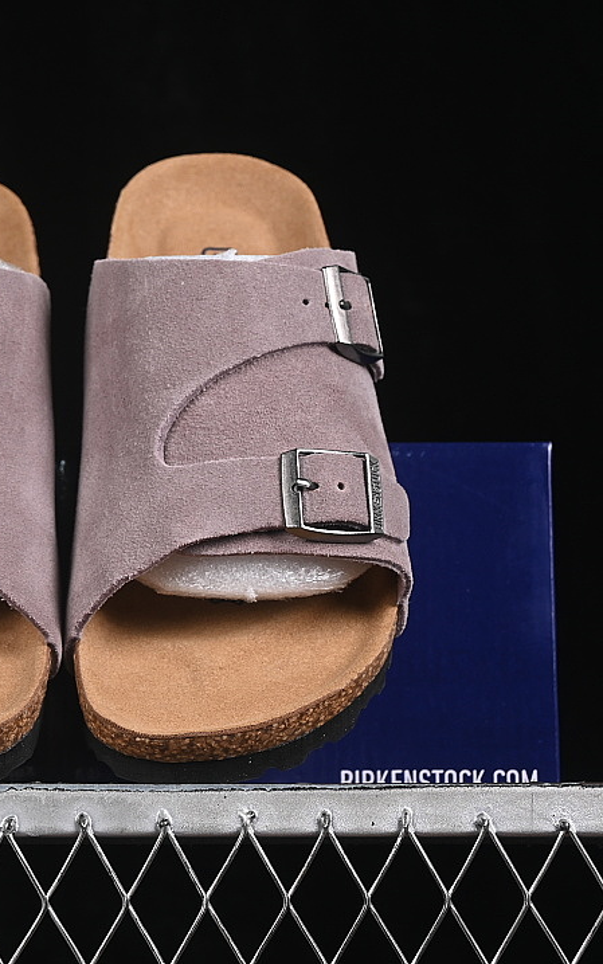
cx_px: 39
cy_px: 482
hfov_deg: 11.3
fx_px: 3023
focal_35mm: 115
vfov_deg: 18.1
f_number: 7.1
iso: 160
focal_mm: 50
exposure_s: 1/60
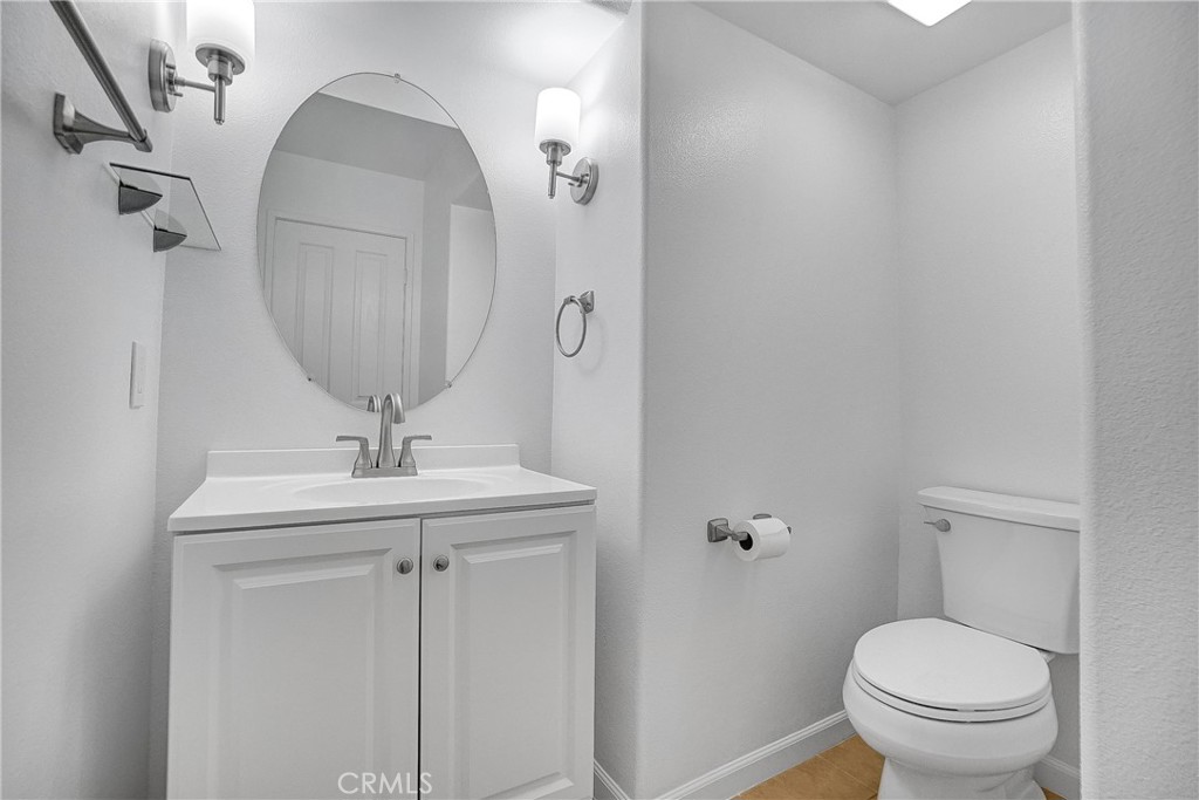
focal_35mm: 15
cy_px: 400
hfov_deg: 100.4
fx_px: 500
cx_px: 600
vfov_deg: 77.3
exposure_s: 1/160
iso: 1000
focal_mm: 10
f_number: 6.3
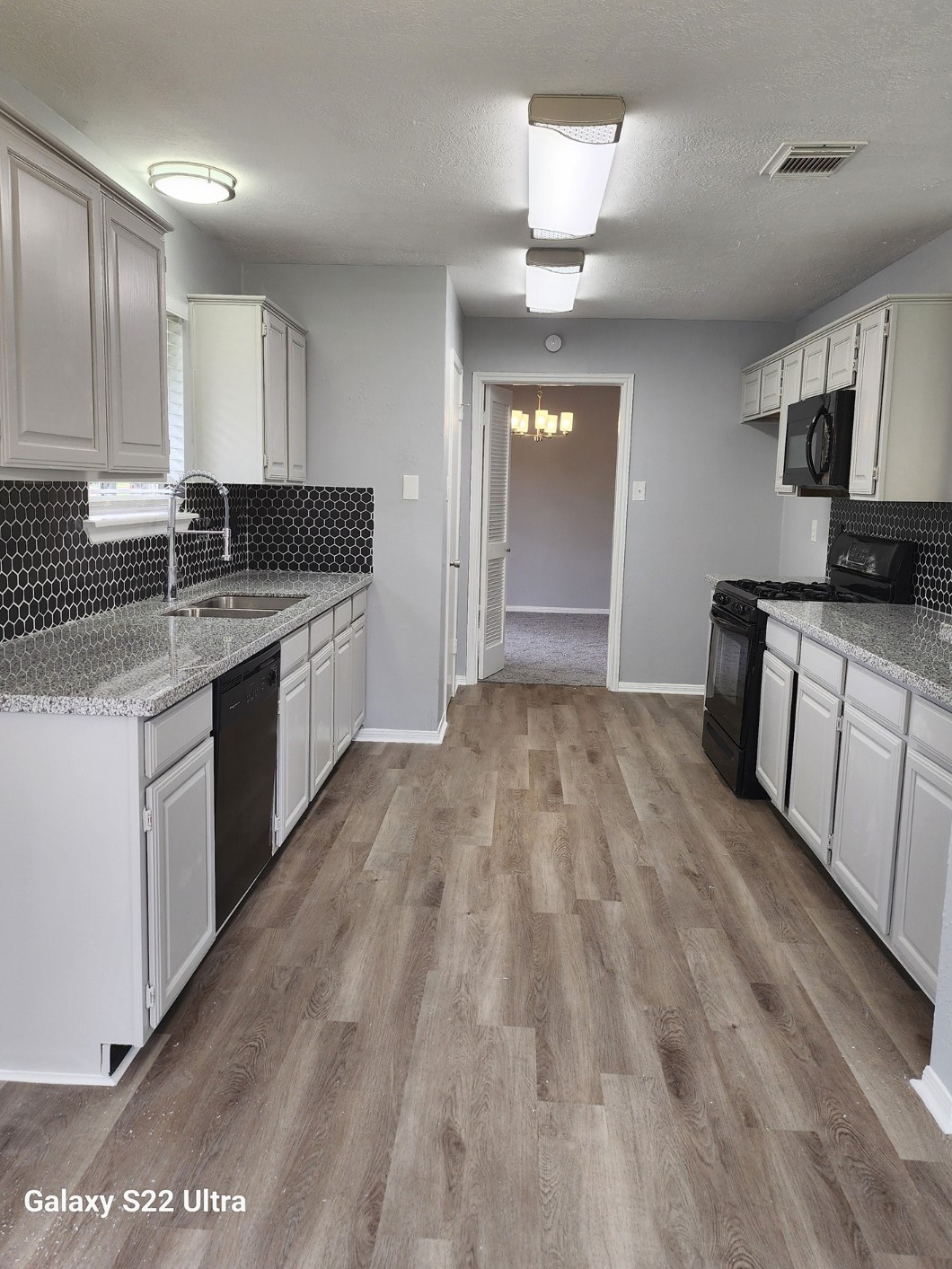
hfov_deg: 54.9
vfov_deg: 69.3
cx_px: 476
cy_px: 594
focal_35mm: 25
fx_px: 917
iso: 80
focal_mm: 6.4
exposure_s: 1/120
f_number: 1.8
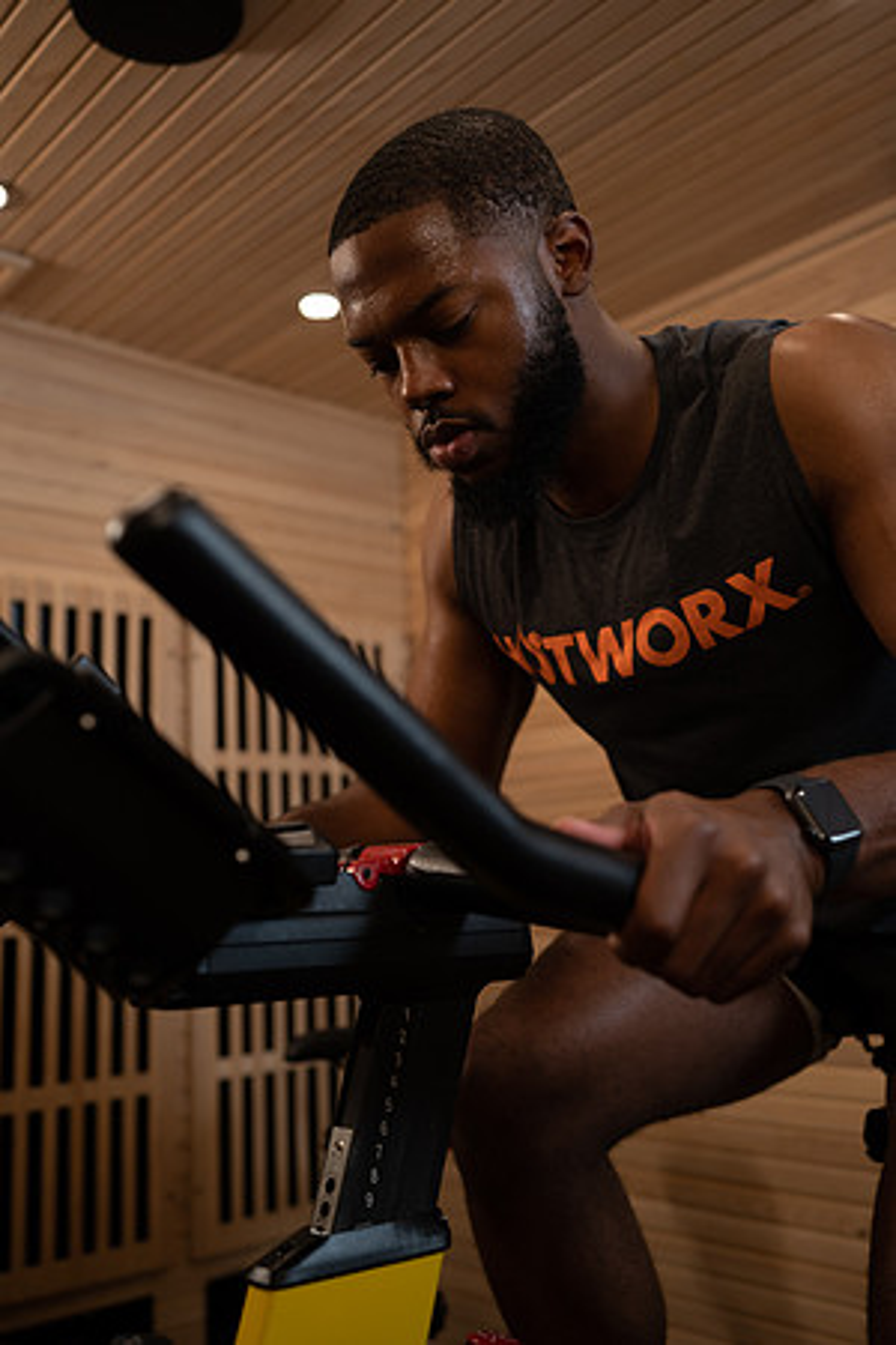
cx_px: 448
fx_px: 1307
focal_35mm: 35
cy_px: 672
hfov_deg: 37.9
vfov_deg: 54.4
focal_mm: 35
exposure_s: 1/160
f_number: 2.8
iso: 400
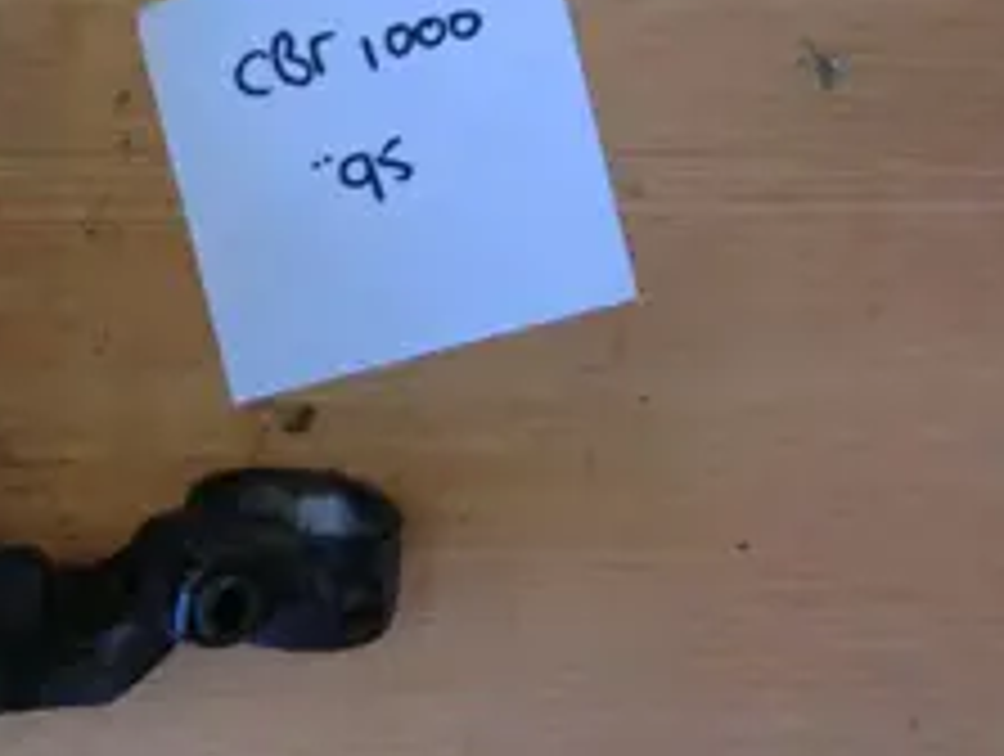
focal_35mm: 58
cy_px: -18
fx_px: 1685
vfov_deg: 24.1
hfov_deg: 30.3
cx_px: -50
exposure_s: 1/60
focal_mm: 4.9
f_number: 3.2
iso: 80
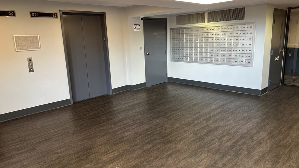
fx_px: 214
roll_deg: +1.4
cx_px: 149
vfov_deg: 42.9
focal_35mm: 27
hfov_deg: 69.9
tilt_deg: -11.8
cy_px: 83
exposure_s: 1/60
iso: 160
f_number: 1.78
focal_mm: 6.86
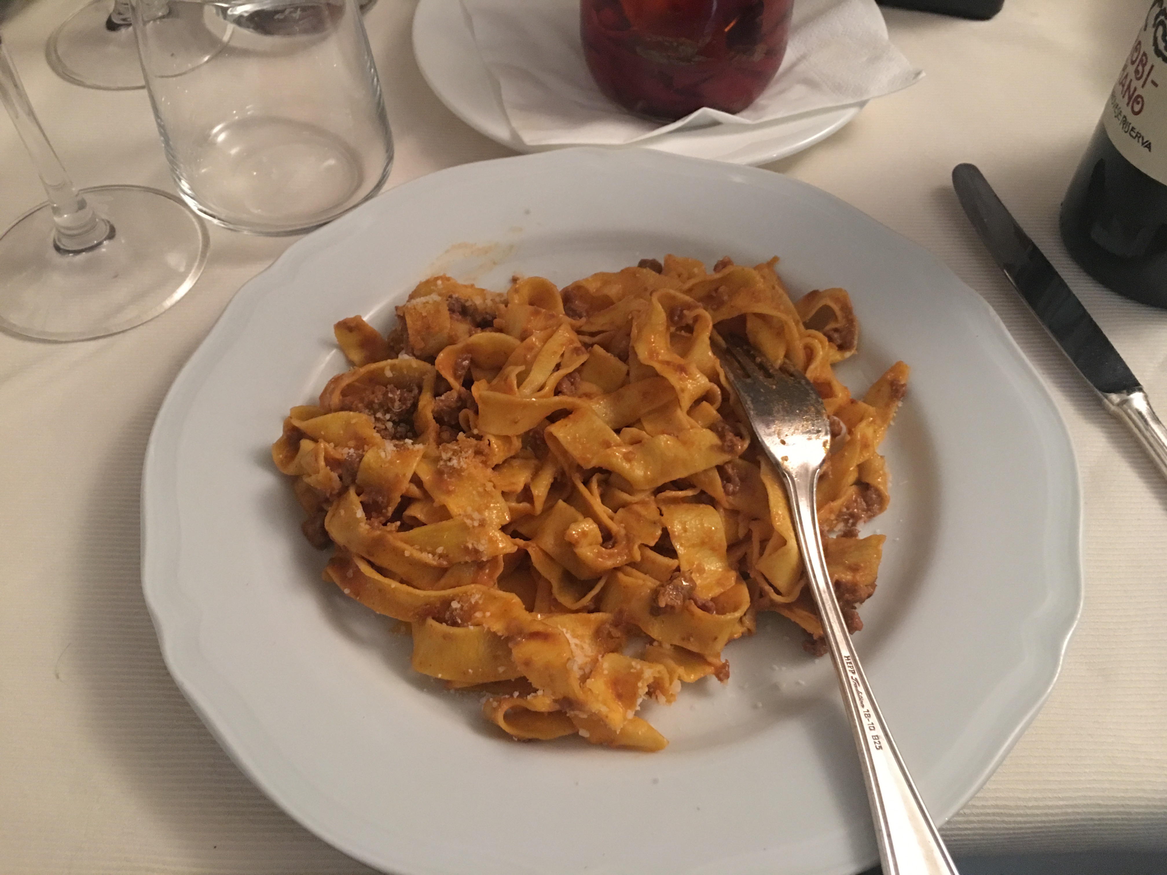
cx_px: 584
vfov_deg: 48.2
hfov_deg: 61.7
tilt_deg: -52.4
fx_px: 978
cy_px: 438
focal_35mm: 29
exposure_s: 1/4
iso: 125
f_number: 2.2
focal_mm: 4.15
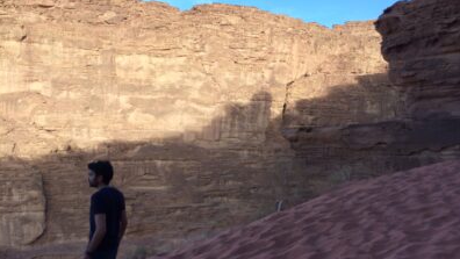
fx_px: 403
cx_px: 229
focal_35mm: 33
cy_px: 154
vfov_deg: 35.5
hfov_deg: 59.5
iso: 32
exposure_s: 1/695
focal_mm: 4.12
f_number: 2.2
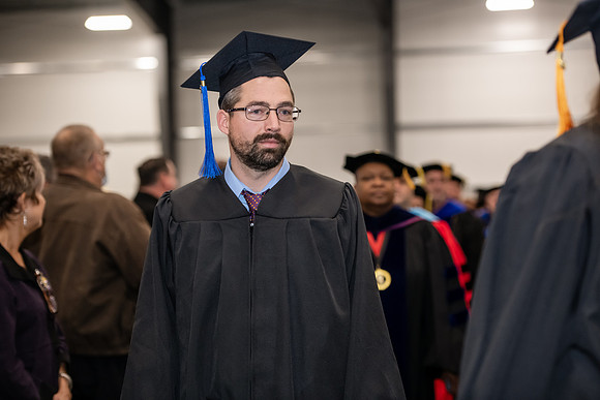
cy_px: 200
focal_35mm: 100
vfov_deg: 13.7
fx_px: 1667
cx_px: 300
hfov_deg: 20.4
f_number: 3.2
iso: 2000
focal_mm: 100
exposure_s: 1/200
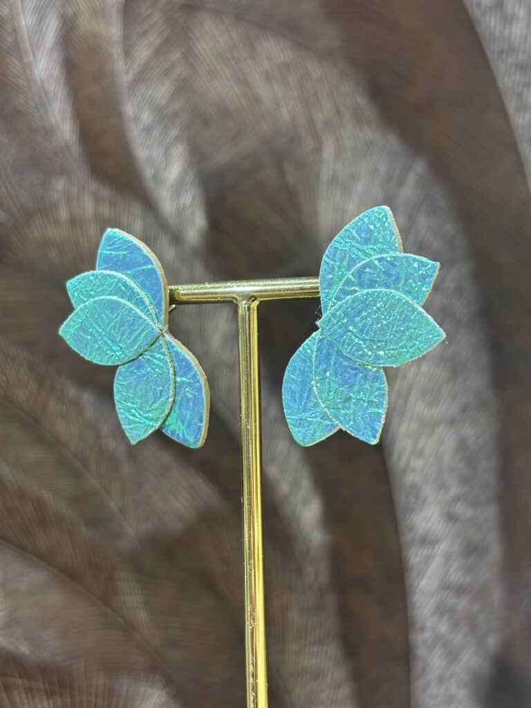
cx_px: 266
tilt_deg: +0.9
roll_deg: +0.3
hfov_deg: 28.0
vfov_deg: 36.8
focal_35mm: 52
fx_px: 1064
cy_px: 354
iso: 50
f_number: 1.6
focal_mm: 5.96
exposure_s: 1/50
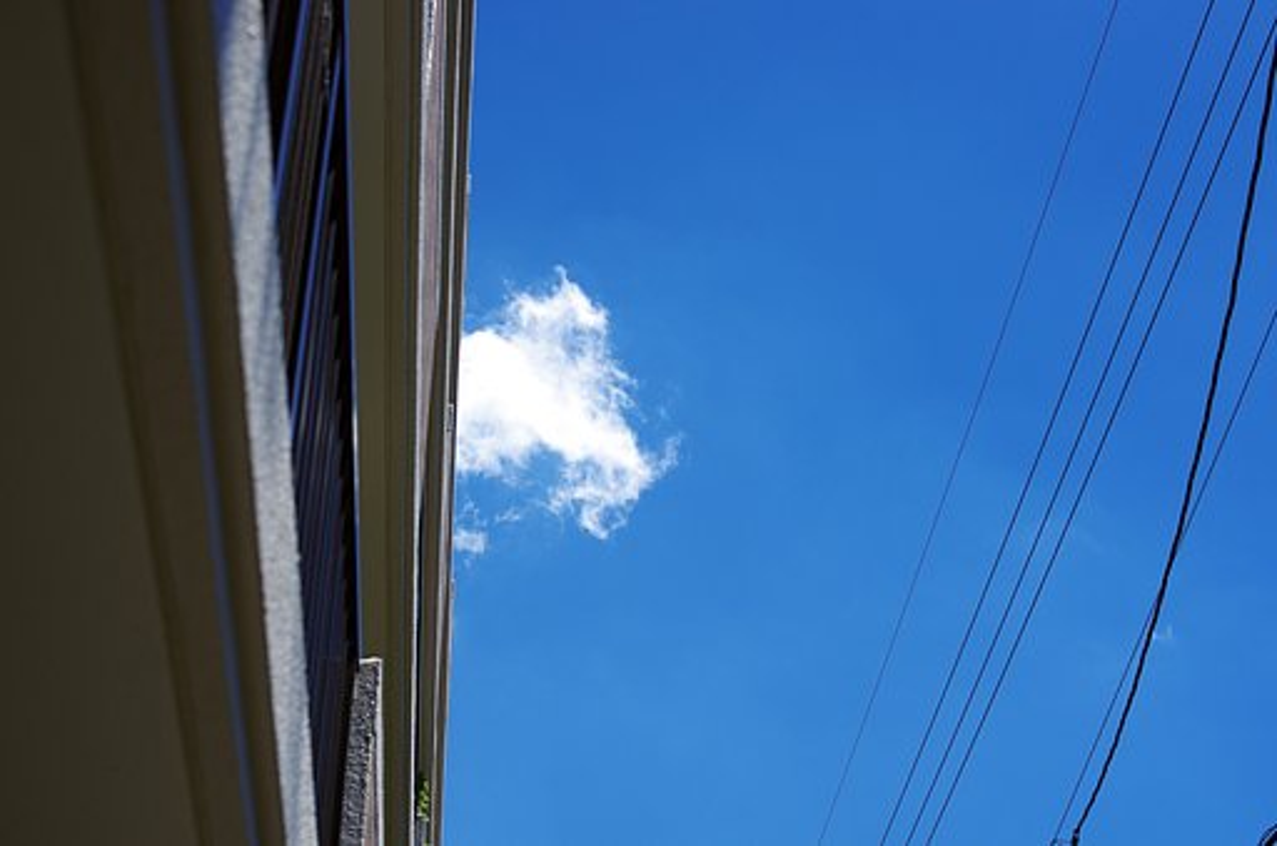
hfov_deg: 33.5
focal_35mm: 60
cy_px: 423
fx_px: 2124
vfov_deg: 22.5
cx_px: 638
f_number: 5
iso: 80
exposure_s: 1/800
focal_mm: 40
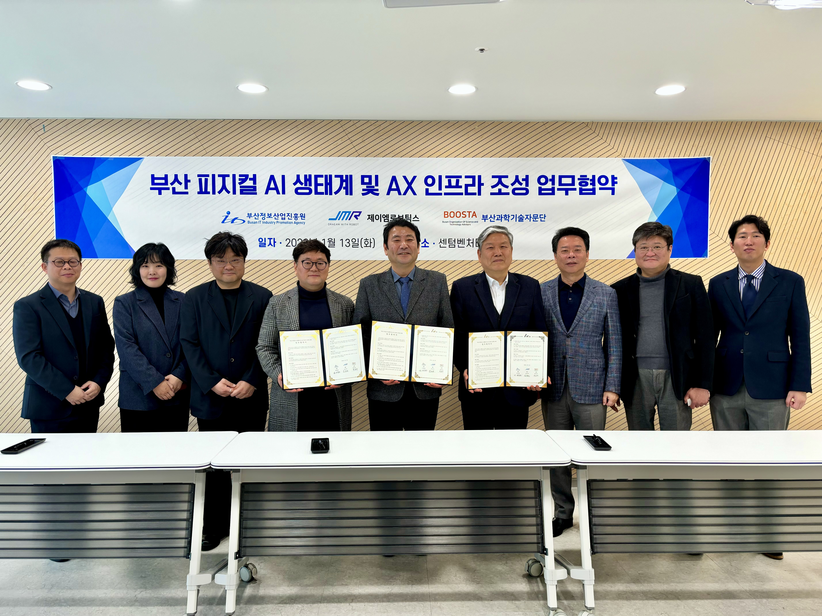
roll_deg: +0.0
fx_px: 617
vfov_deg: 53.1
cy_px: 308
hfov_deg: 67.3
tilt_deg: -3.1
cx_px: 411
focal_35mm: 26
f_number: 1.6
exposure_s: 1/120
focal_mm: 5.96
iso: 80
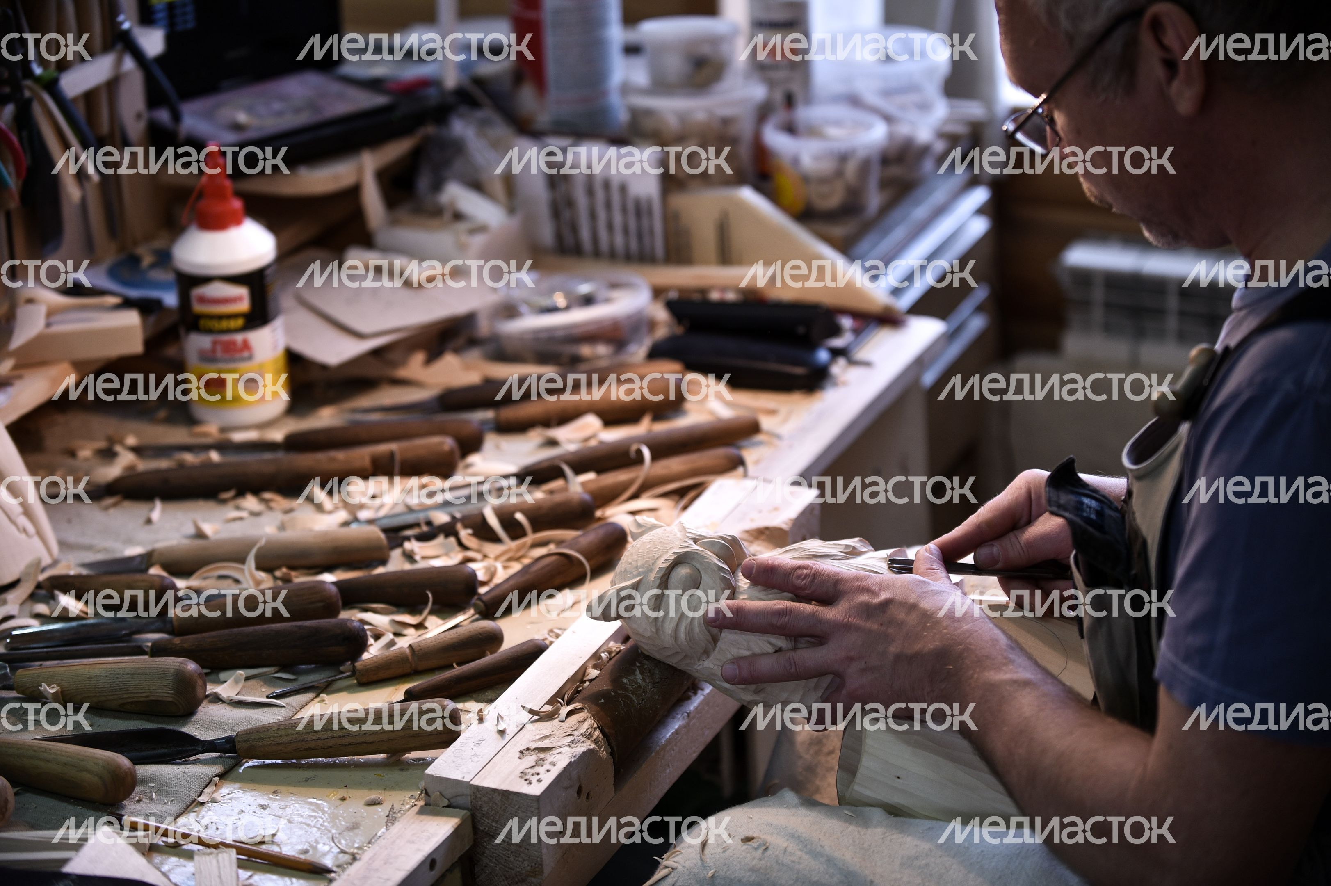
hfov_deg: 25.4
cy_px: 443
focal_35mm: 80
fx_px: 2956
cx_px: 666
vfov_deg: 17.0
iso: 640
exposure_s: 1/160
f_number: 3.5
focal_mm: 80
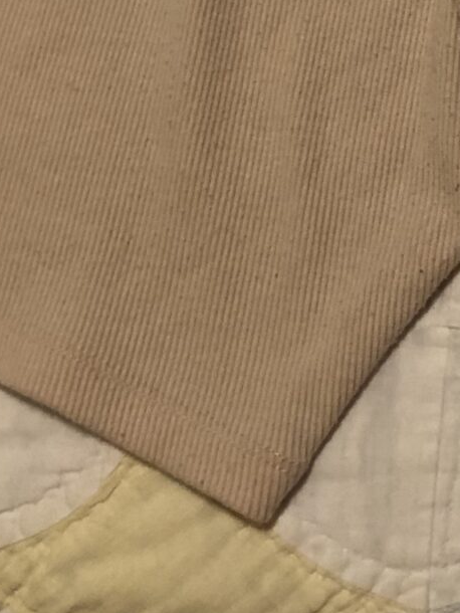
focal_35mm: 94
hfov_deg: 15.2
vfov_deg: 18.9
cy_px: -236
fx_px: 1664
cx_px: 548
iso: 160
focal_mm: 3.99
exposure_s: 1/60
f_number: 1.8
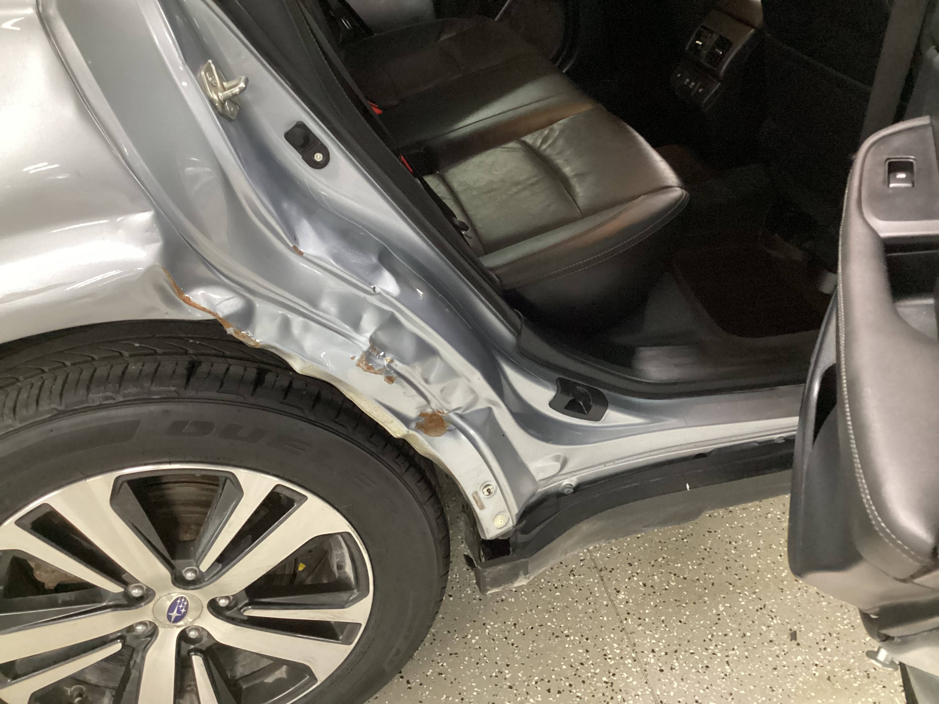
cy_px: 352
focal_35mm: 31
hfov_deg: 58.4
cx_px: 470
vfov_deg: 45.4
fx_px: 841
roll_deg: +2.0
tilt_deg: -36.2
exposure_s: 1/25
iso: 640
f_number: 2.4
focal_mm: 3.3
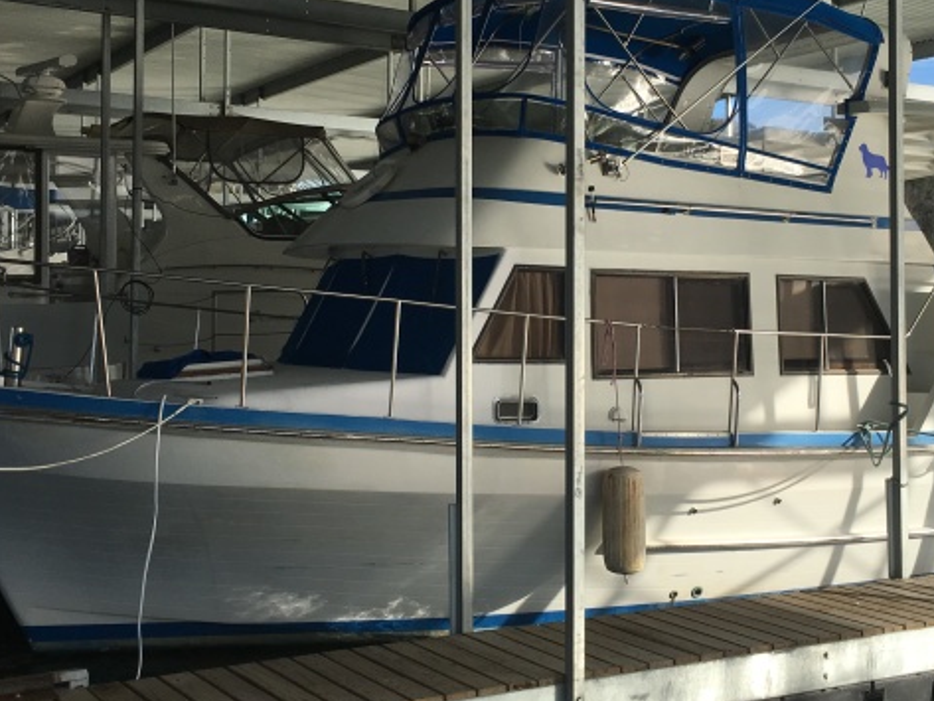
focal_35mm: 49
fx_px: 1322
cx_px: 517
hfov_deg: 38.9
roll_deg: -0.2
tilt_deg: +2.2
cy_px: 294
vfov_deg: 29.6
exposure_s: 1/1012
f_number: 2.2
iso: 25
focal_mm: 4.15
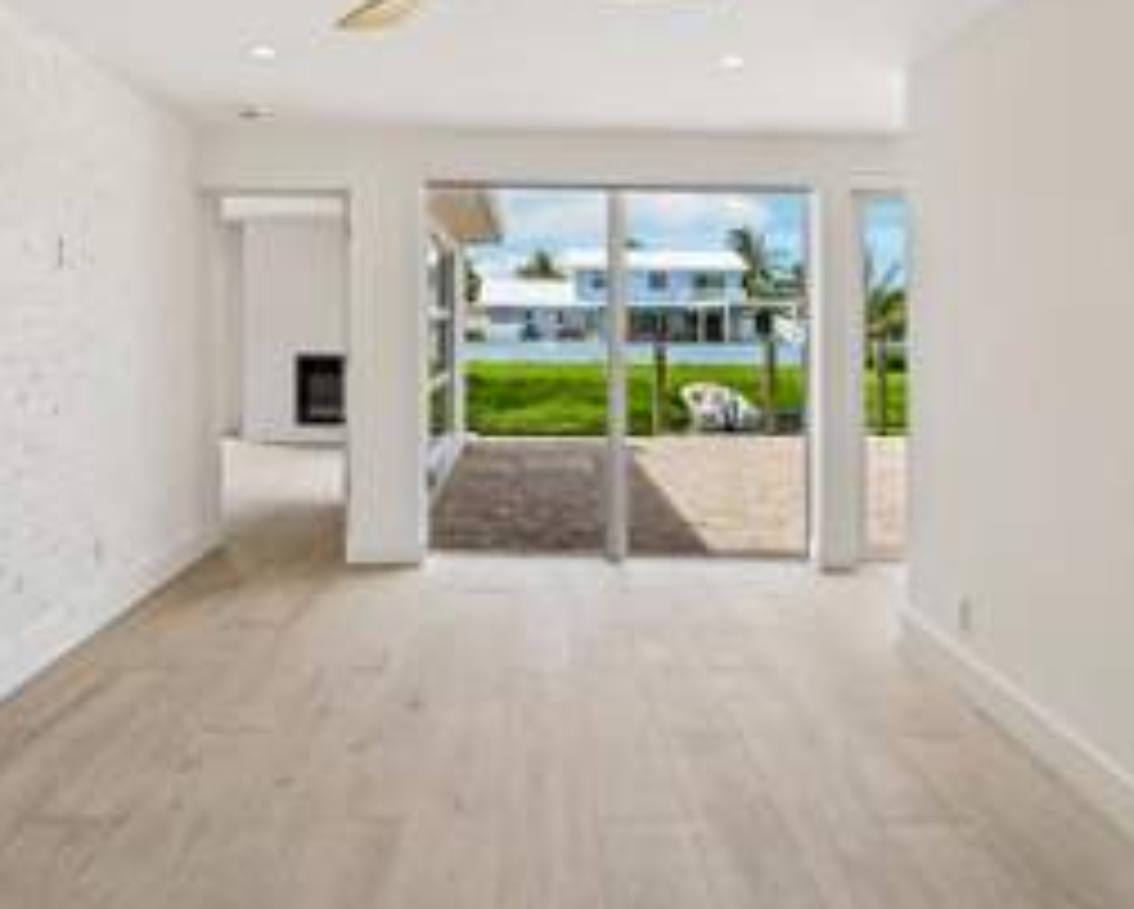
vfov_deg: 56.2
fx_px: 840
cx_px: 526
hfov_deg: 68.0
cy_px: 340
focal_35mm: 25
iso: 2500
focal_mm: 14
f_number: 8
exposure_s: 1/1600
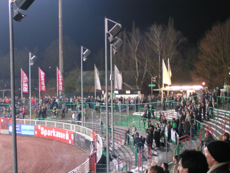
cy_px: 86
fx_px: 478
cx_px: 115
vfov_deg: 20.4
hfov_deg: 27.0
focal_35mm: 72
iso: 200
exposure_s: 1/6
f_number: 3.2
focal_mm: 11
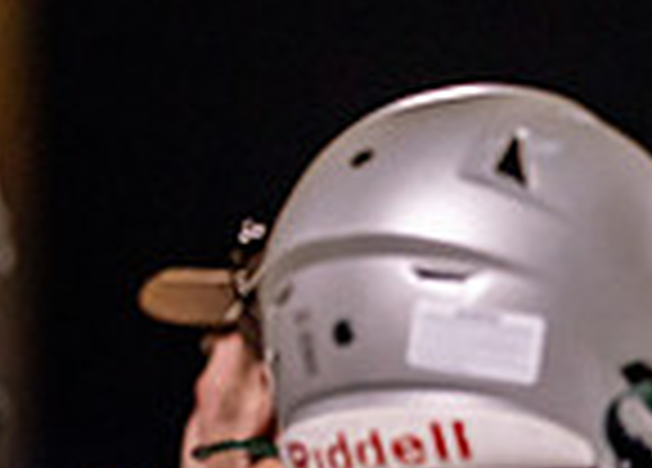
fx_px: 11997
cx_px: 1240
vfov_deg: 2.2
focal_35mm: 647
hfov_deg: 3.1
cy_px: 765
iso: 1250
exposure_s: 1/1000
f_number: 1.8
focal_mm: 135
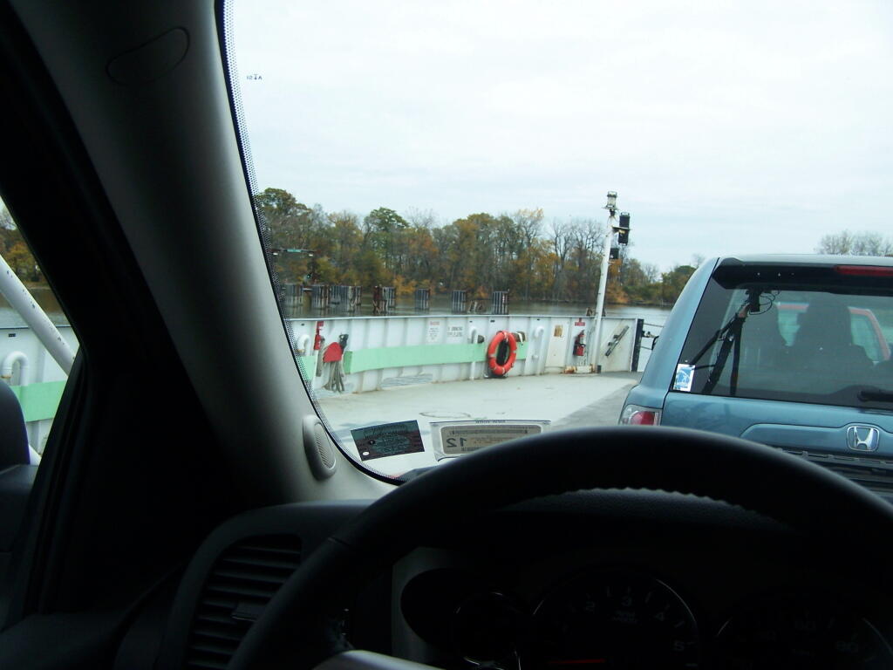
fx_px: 980
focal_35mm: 38
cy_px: 335
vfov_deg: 37.7
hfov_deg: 49.0
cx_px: 446
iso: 80
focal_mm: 6.3
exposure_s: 1/320
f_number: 2.8
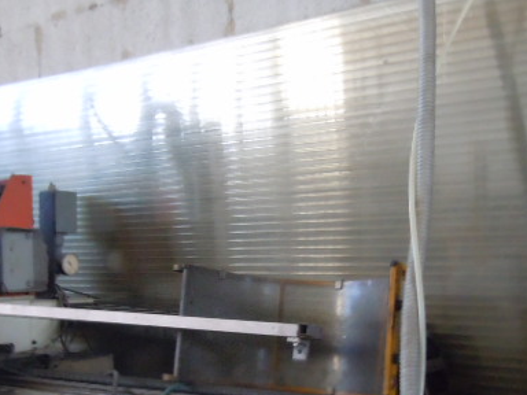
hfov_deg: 38.1
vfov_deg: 28.8
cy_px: 284
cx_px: 236
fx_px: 761
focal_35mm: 50
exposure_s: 1/25
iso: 800
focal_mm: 5.4
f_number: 3.5
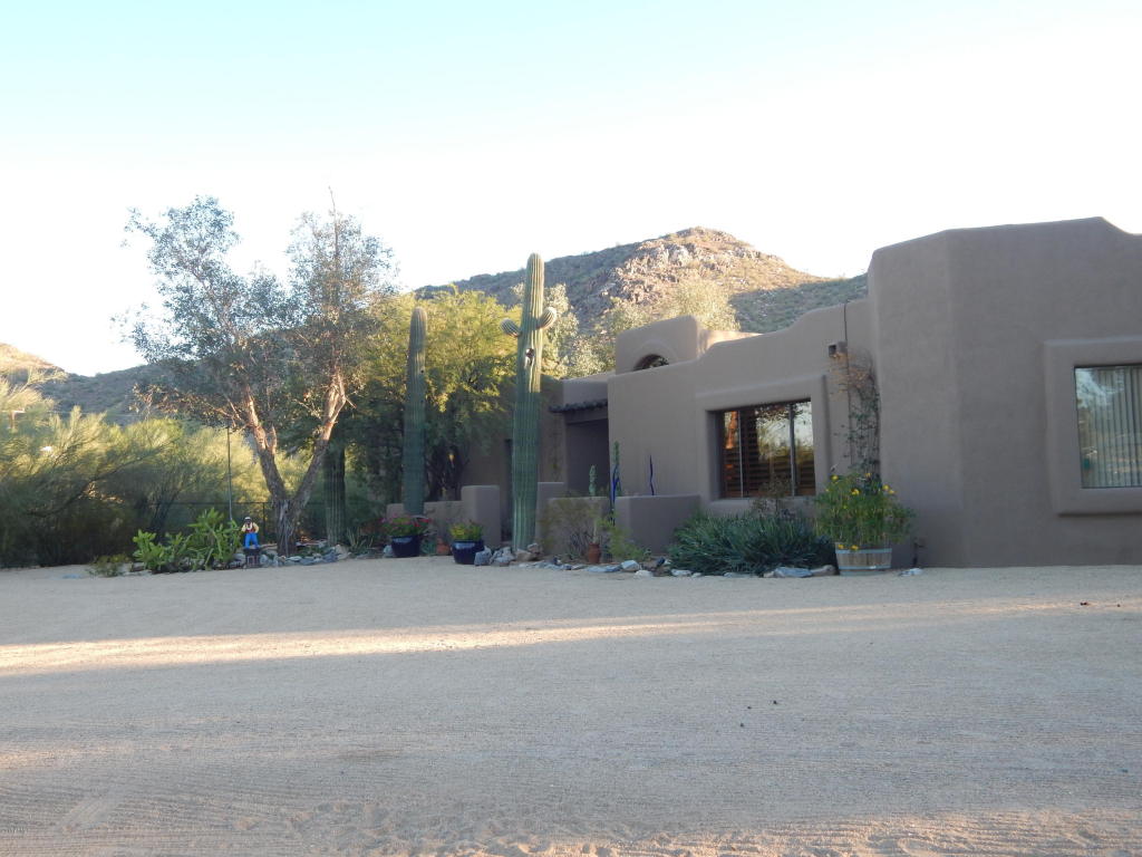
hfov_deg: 54.0
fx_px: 1122
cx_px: 571
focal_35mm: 34
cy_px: 428
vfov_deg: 41.8
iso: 180
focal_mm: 6.1
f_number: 3.3
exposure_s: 1/250
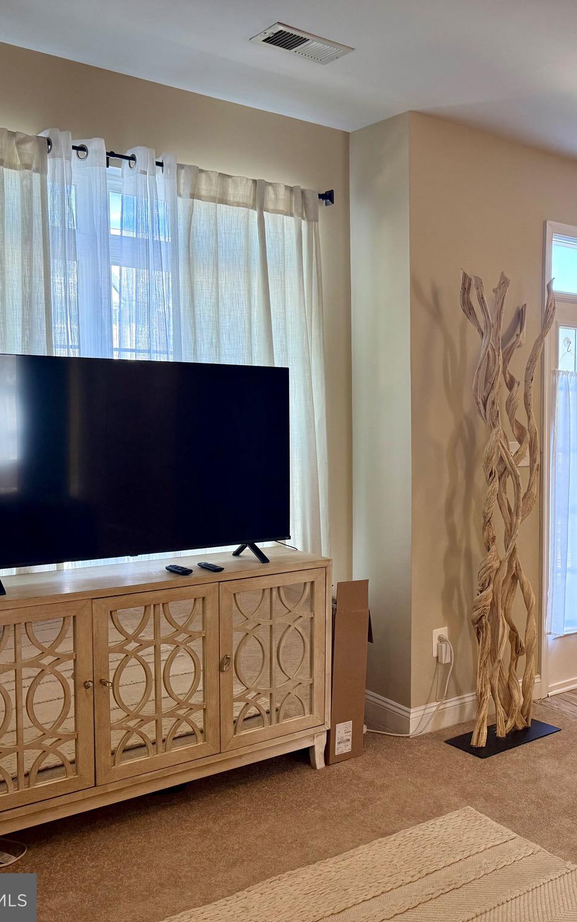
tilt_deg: -2.9
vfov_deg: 56.7
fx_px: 855
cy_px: 460
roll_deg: -0.4
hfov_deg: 35.4
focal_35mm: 34
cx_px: 503
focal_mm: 6.76
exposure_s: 1/164
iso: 200
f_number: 1.78
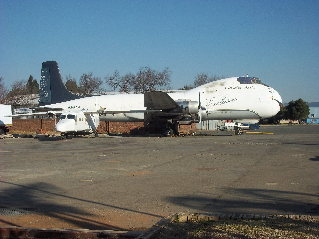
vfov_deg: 25.7
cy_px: 120
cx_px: 160
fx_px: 525
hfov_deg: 33.8
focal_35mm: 57
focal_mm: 10.1
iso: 80
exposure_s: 1/200
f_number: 10
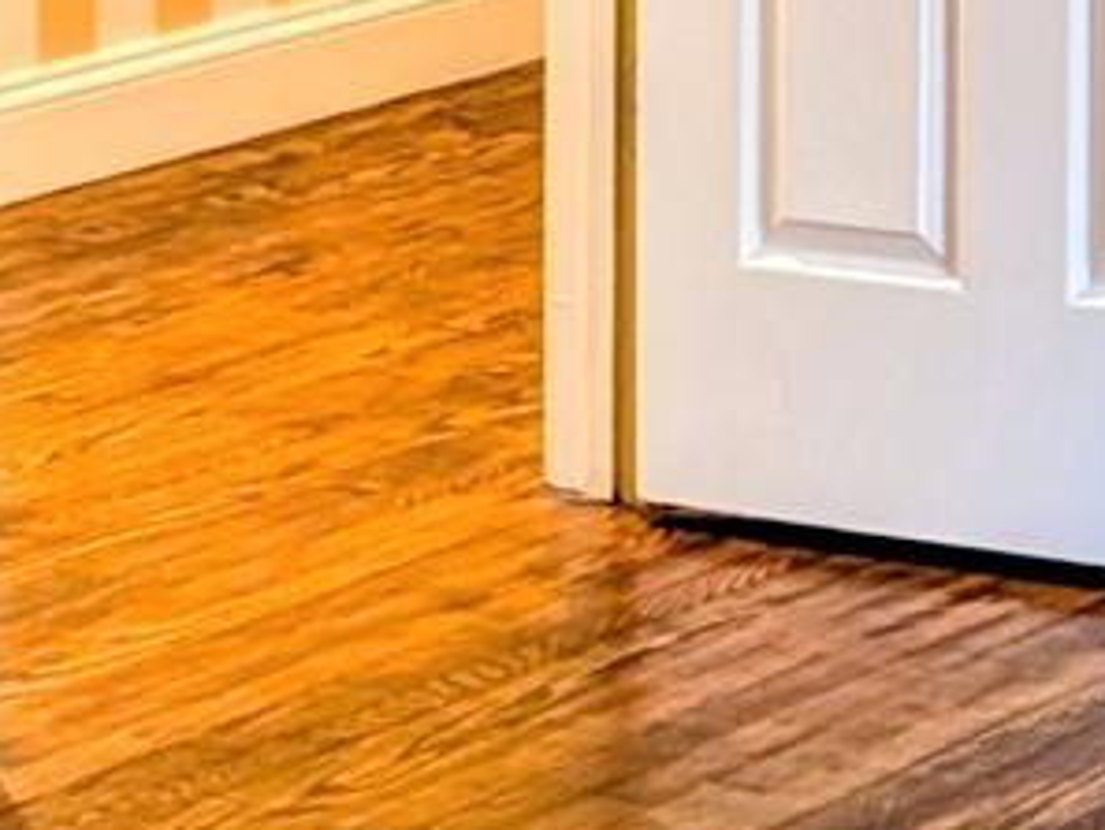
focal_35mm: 165
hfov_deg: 11.4
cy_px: -901
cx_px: 1704
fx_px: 5269
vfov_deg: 8.5
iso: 392
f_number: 1.68
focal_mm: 6.9
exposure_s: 1/120
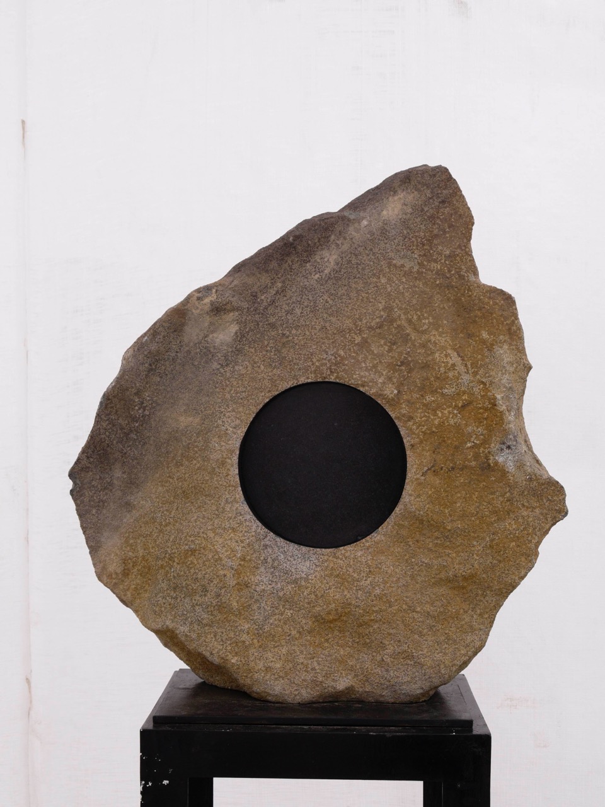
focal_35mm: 56
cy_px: 404
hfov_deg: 26.1
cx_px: 302
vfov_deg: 34.3
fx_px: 1305
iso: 100
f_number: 7.1
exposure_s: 1/125
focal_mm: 28
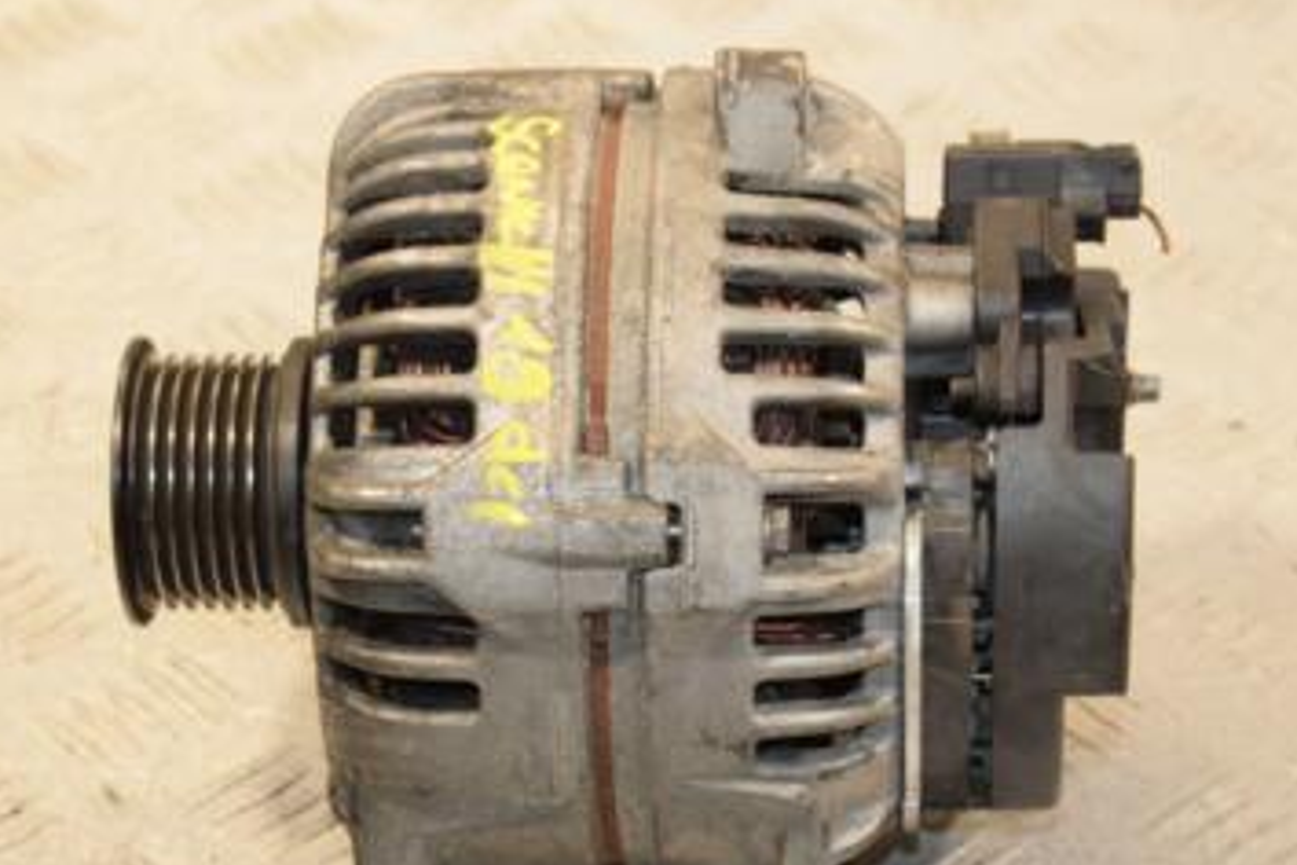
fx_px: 4575
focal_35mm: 127
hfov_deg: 16.1
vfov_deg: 10.8
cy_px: 520
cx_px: 714
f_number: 6.3
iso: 800
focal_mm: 50
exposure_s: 1/200
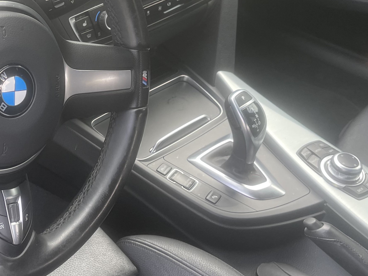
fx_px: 606
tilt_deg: -40.6
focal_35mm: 57
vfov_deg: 25.6
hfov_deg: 33.0
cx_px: 86
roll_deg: -1.9
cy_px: 106
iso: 50
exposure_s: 1/121
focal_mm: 5.1
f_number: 1.6
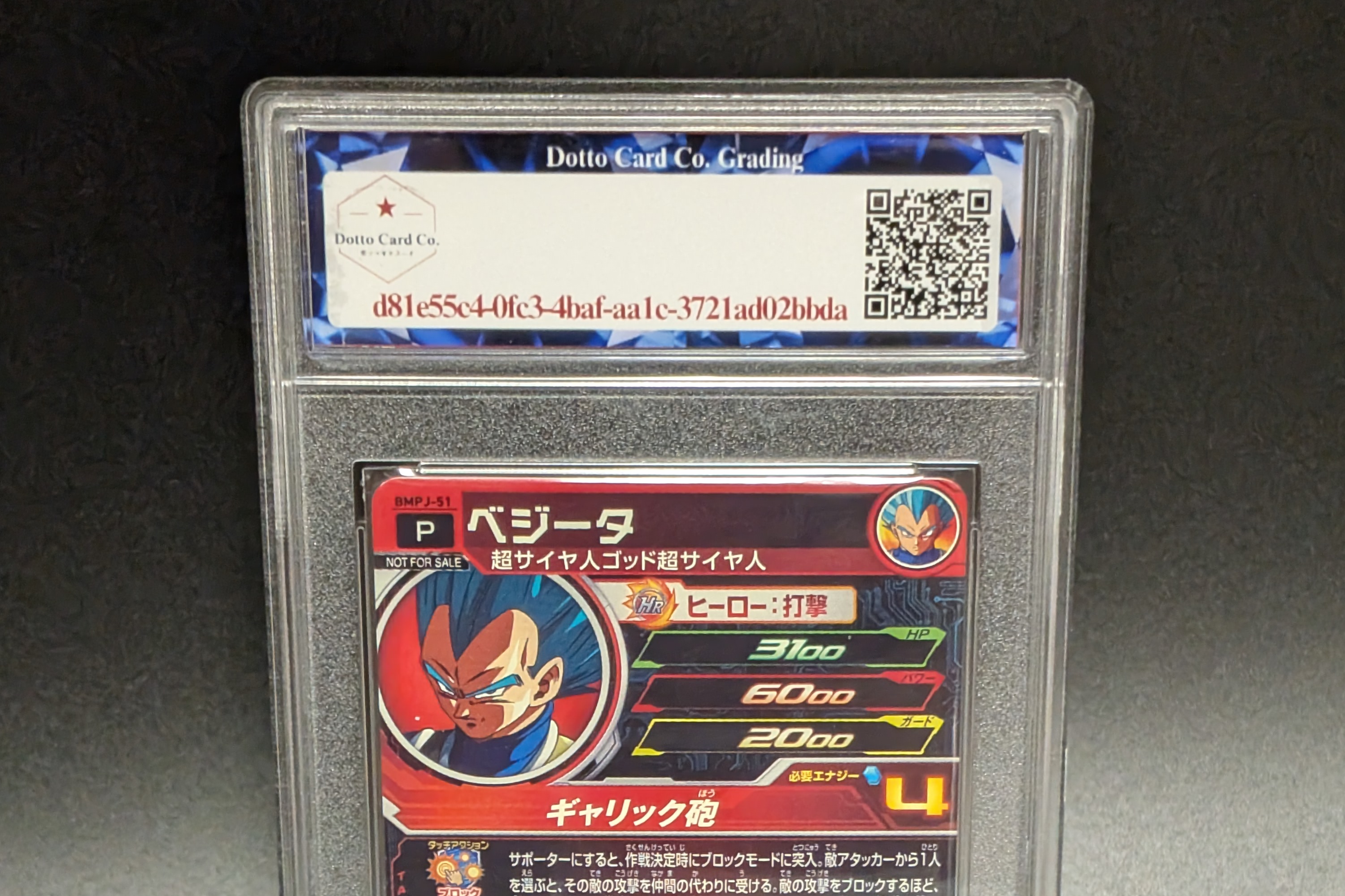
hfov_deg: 29.7
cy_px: 823
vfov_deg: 19.6
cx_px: 672
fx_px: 2540
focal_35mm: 68
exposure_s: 1/120
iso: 690
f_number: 1.7
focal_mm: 4.53
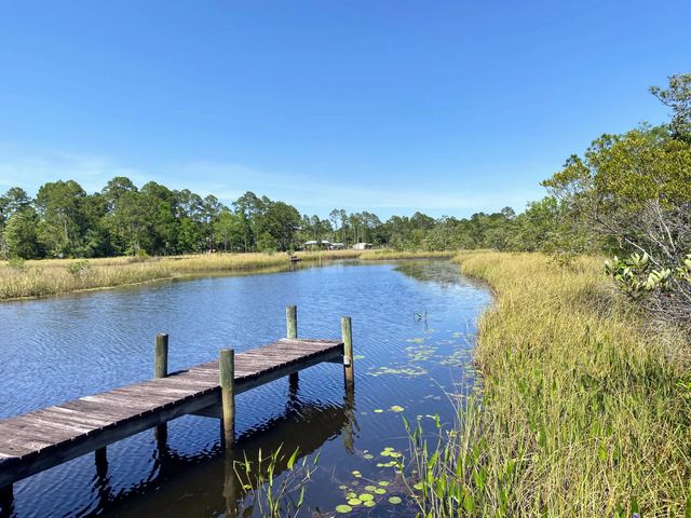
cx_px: 346
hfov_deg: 67.3
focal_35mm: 26
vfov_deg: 53.1
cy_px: 259
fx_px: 519
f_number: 1.8
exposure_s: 1/2358
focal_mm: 4.25
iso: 32
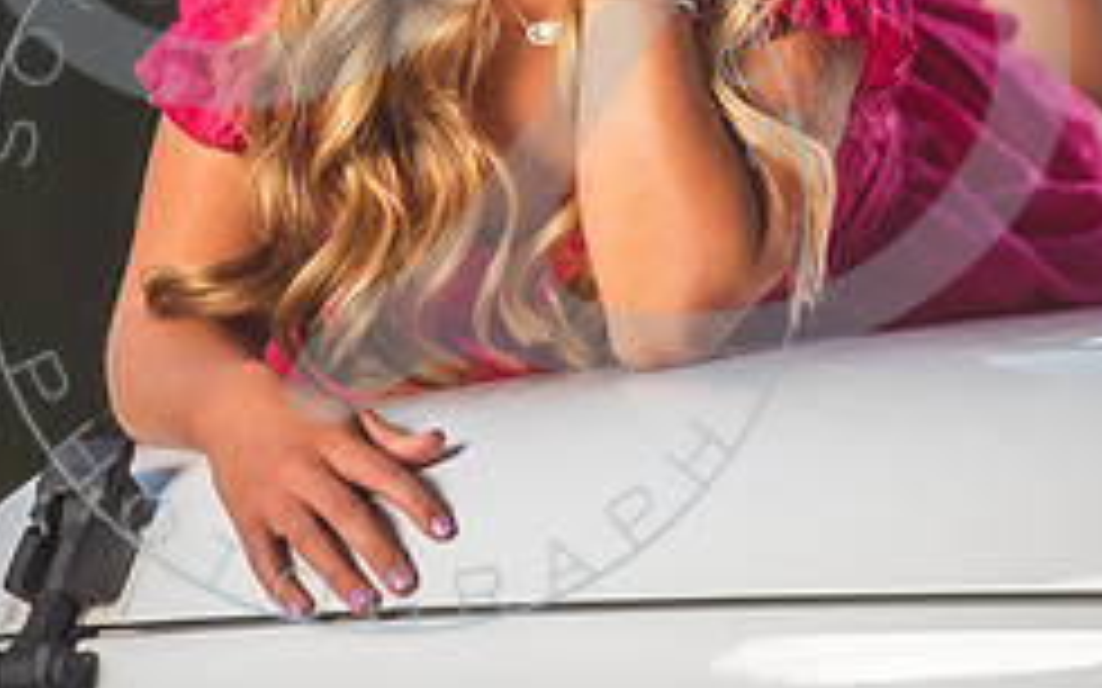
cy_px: -126
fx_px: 11230
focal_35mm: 374
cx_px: 594
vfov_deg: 3.5
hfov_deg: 5.6
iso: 250
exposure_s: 1/800
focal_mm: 200
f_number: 2.8
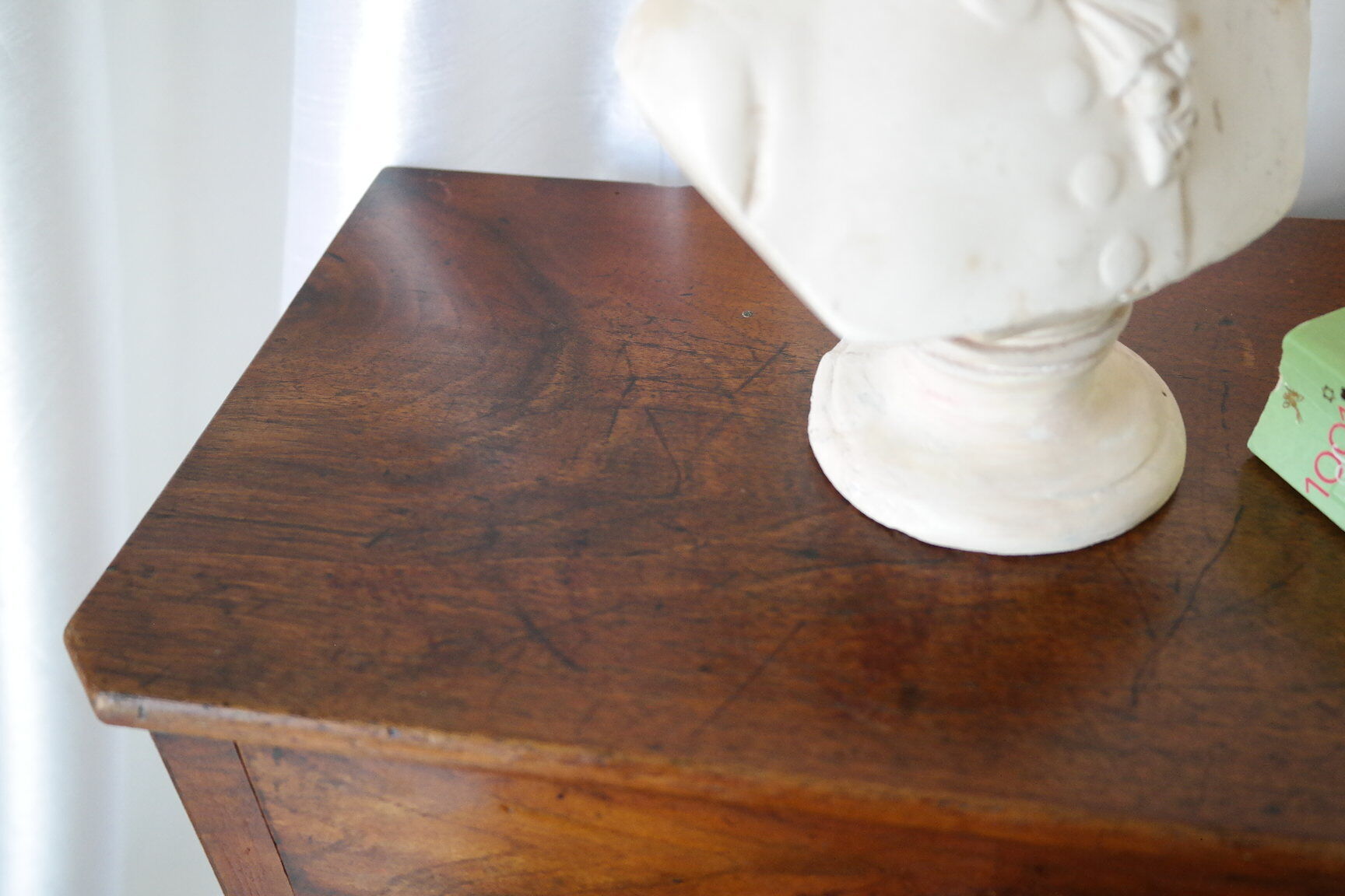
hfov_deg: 53.1
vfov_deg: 36.9
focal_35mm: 36
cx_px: 672
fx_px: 1345
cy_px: 448
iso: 1600
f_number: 5.6
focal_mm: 24
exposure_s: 1/30
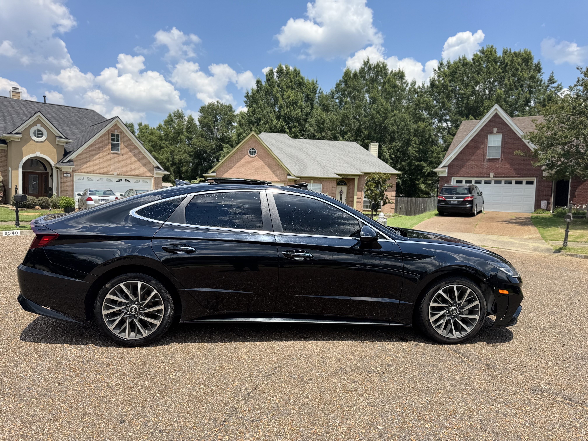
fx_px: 408
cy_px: 220
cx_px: 294
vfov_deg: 56.8
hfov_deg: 71.6
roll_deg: -2.4
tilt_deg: -4.4
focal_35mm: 24
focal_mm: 6.76
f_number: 1.78
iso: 80
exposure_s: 1/2833
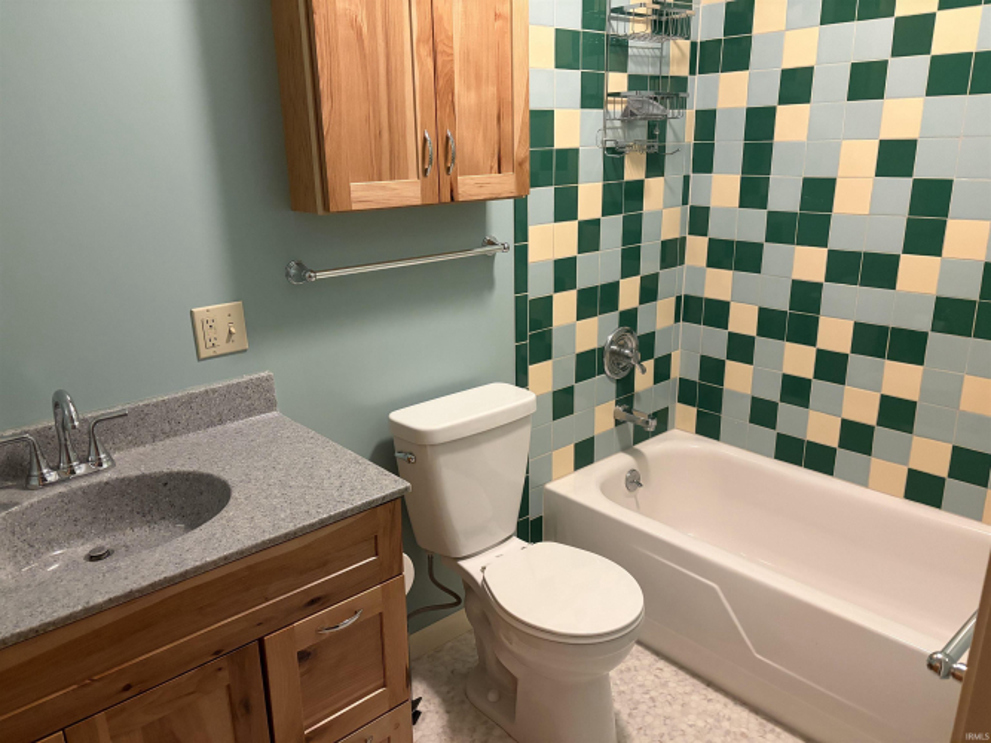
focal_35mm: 26
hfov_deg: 67.3
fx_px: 744
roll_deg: +1.9
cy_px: 372
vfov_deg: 53.0
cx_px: 496
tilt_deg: -17.7
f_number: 1.6
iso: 500
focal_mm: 5.96
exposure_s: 1/60
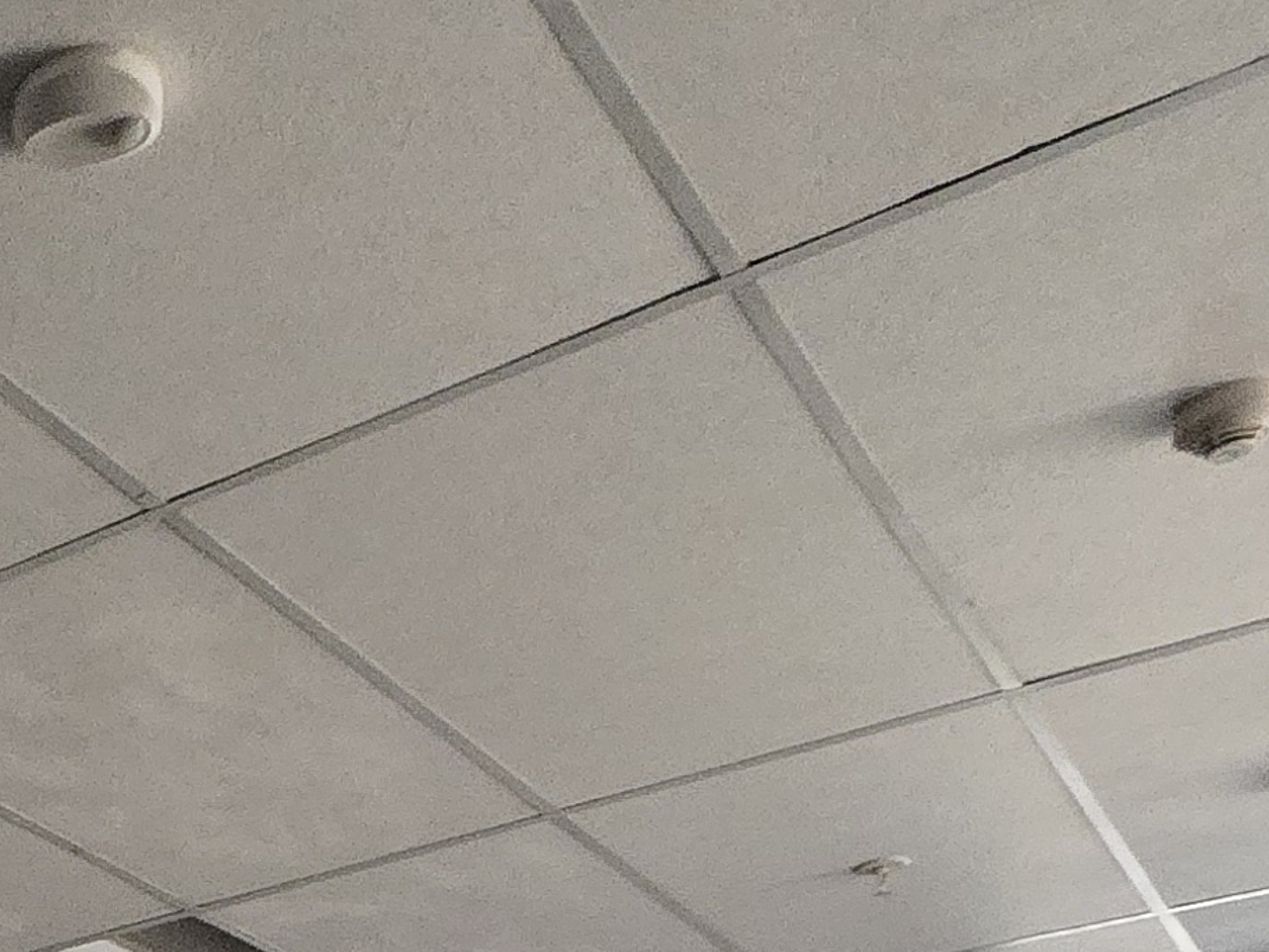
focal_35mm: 57
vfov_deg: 19.5
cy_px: 1697
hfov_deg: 27.6
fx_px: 2090
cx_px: -413
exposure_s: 1/50
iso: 640
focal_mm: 1.7
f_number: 2.2
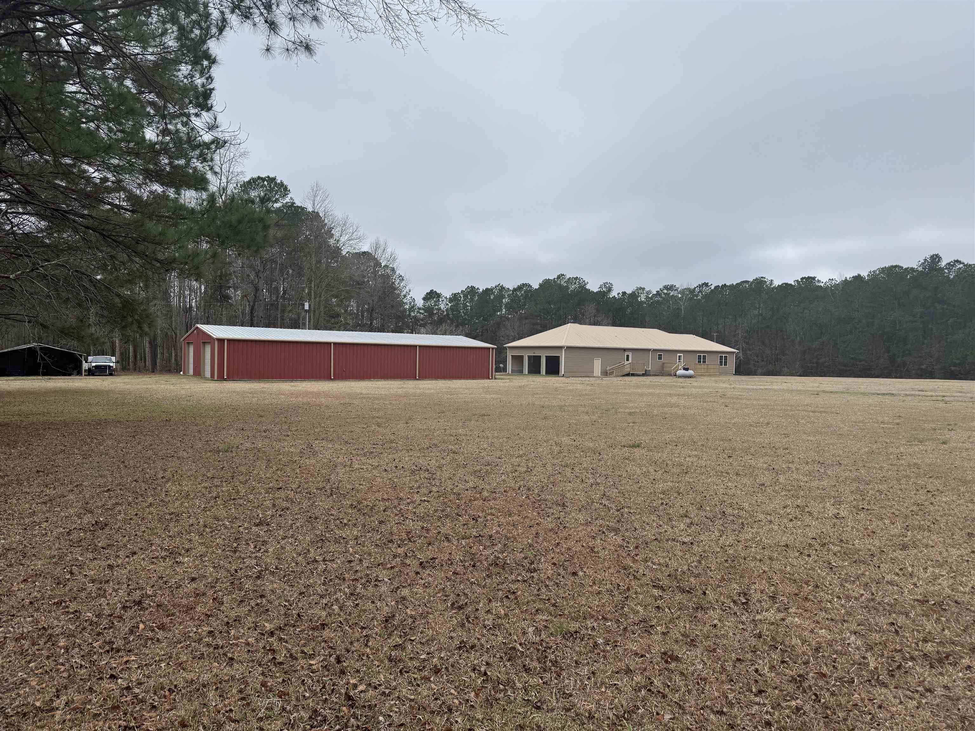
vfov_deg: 56.8
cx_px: 488
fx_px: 676
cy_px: 366
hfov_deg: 71.6
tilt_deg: -1.0
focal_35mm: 24
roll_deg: -1.2
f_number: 1.78
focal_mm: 6.76
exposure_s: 1/4950
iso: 80
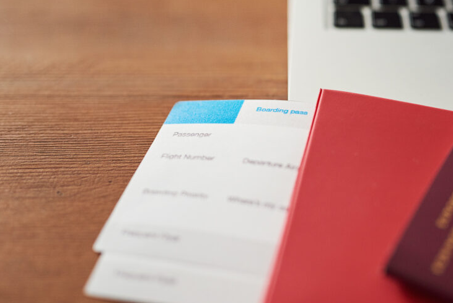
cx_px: 281
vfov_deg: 19.5
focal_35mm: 70
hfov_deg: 28.7
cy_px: 121
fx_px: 881
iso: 200
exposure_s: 1/160
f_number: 2
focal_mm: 50
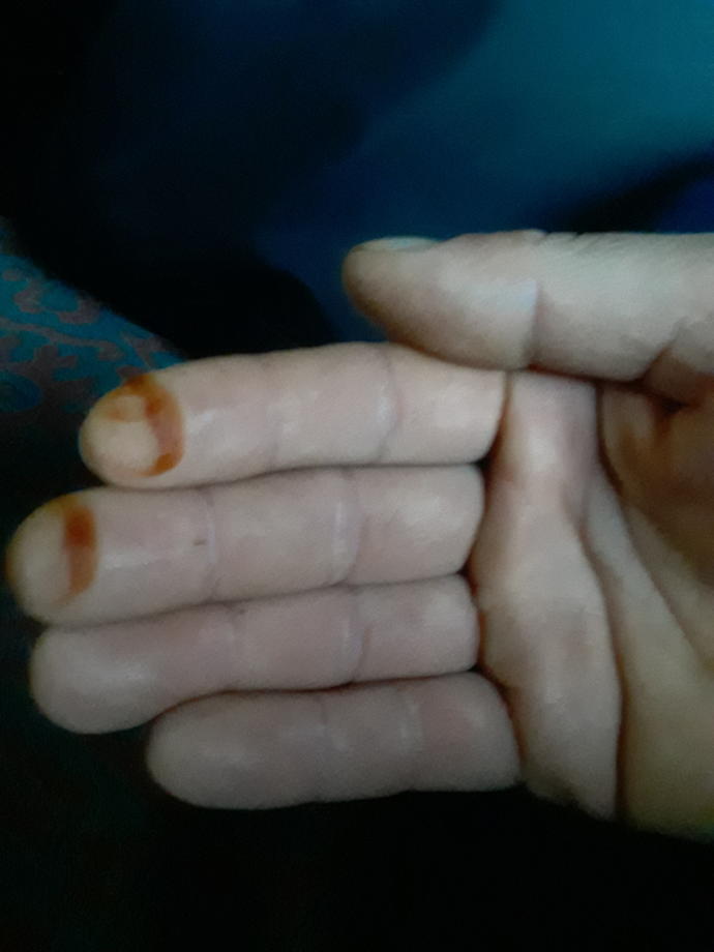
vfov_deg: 60.0
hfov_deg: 46.8
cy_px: 476
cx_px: 357
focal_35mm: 30
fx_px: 825
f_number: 1.9
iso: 640
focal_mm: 2.2
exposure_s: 1/10
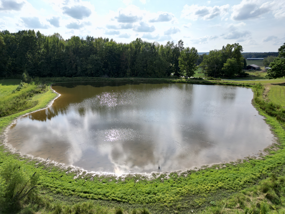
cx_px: 142
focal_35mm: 24
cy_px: 107
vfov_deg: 56.8
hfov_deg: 71.6
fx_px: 198
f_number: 1.7
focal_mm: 6.72
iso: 100
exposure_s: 1/3200
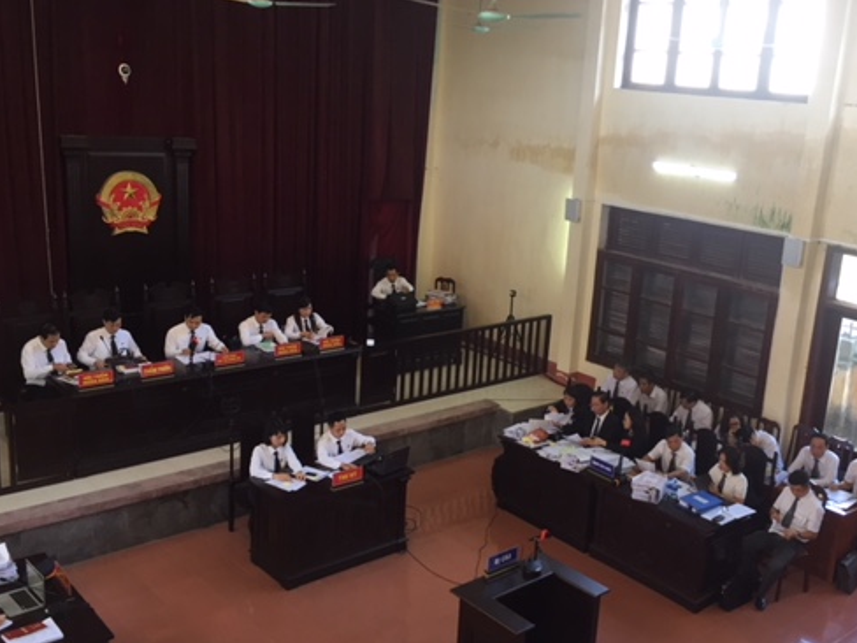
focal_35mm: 38
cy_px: 336
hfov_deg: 48.6
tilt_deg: -15.4
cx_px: 523
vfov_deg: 37.7
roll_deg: -5.5
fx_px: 941
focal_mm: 4.15
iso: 50
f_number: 2.2
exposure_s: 1/33
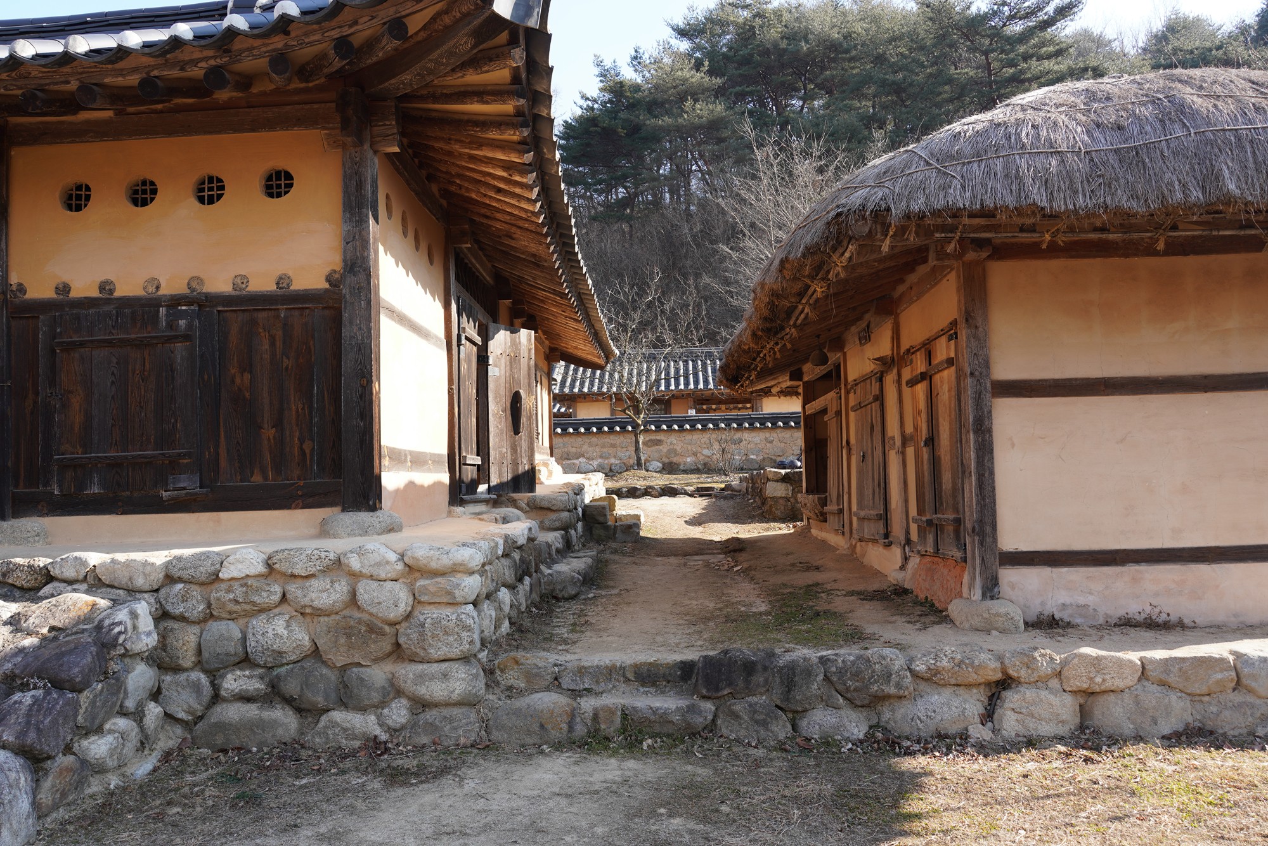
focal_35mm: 28
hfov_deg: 65.5
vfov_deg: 46.4
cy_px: 423
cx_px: 634
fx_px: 986
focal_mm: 28
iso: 200
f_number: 9
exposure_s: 1/100
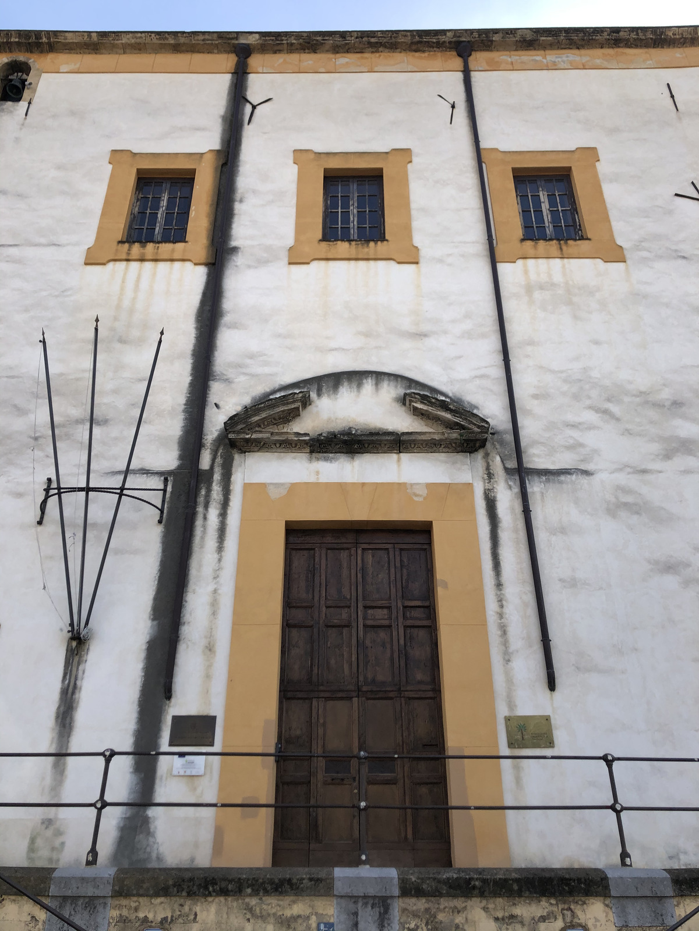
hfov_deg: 49.7
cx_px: 350
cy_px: 466
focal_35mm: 28
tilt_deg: +31.4
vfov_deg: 63.4
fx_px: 754
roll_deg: +0.6
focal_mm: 4
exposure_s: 1/796
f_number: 1.8
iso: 20
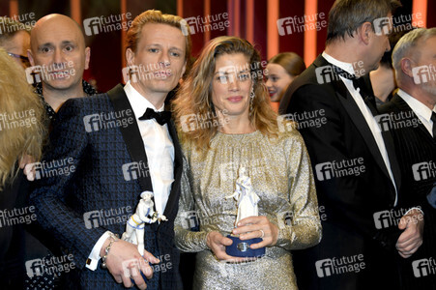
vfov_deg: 16.0
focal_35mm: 85
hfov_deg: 23.9
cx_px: 218
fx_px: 1029
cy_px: 145
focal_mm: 85
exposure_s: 1/100
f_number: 6.3
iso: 500
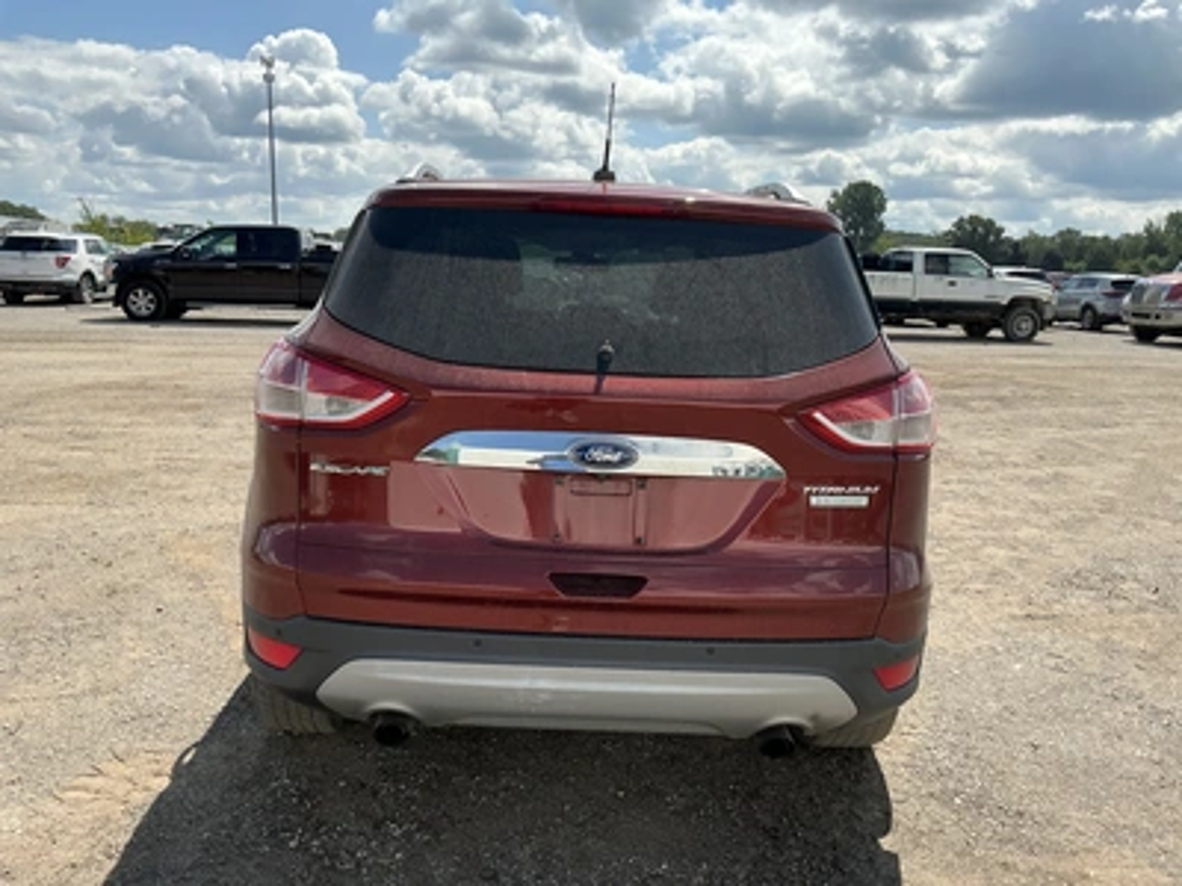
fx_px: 956
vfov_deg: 49.7
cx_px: 591
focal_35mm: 28
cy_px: 443
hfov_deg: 63.4
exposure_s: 1/1675
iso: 25
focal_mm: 3
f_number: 1.8
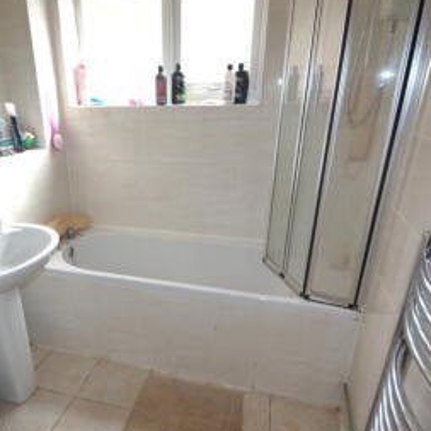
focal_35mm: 24
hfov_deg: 64.0
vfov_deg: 64.7
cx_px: 158
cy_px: 246
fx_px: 338
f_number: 3.5
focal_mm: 10
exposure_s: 1/125
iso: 400
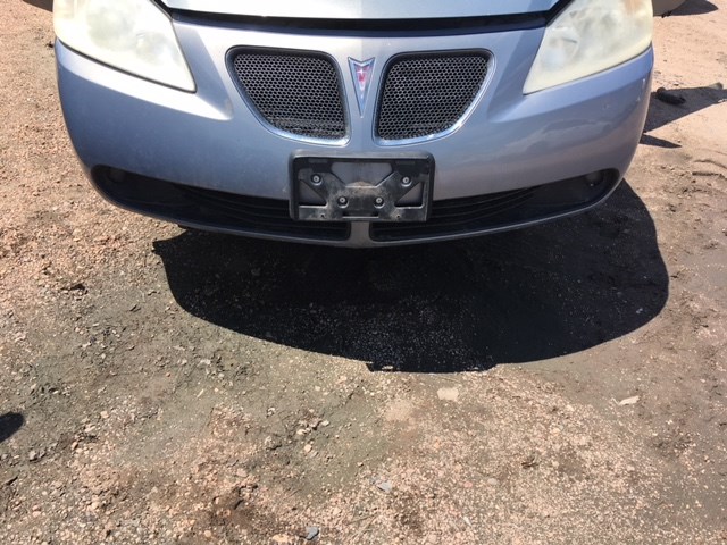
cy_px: 272
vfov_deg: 48.2
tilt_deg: -37.8
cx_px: 364
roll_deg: -4.3
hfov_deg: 61.7
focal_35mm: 29
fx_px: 609
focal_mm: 4.15
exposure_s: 1/999
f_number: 2.2
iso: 25
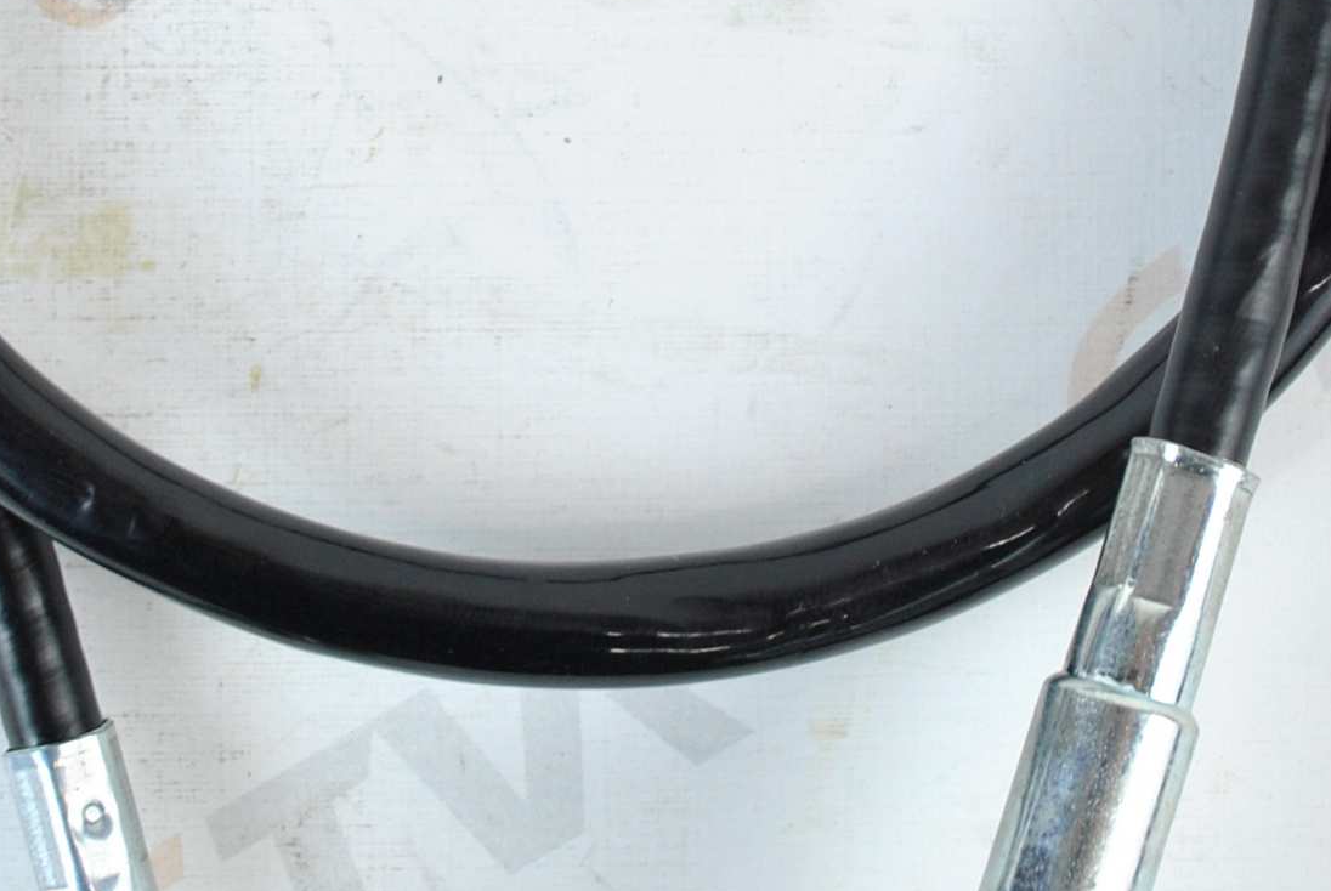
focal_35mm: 104
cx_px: 664
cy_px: 90
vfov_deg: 13.1
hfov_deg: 19.6
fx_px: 3850
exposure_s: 1/25
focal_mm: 20
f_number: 5
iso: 200
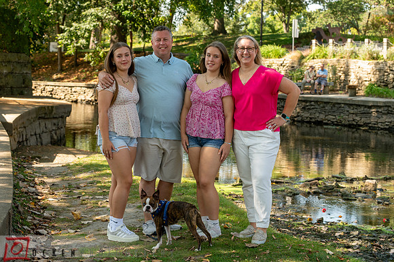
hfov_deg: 26.9
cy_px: 123
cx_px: 187
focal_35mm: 75
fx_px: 823
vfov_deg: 18.1
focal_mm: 70
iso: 250
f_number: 5
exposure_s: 1/125
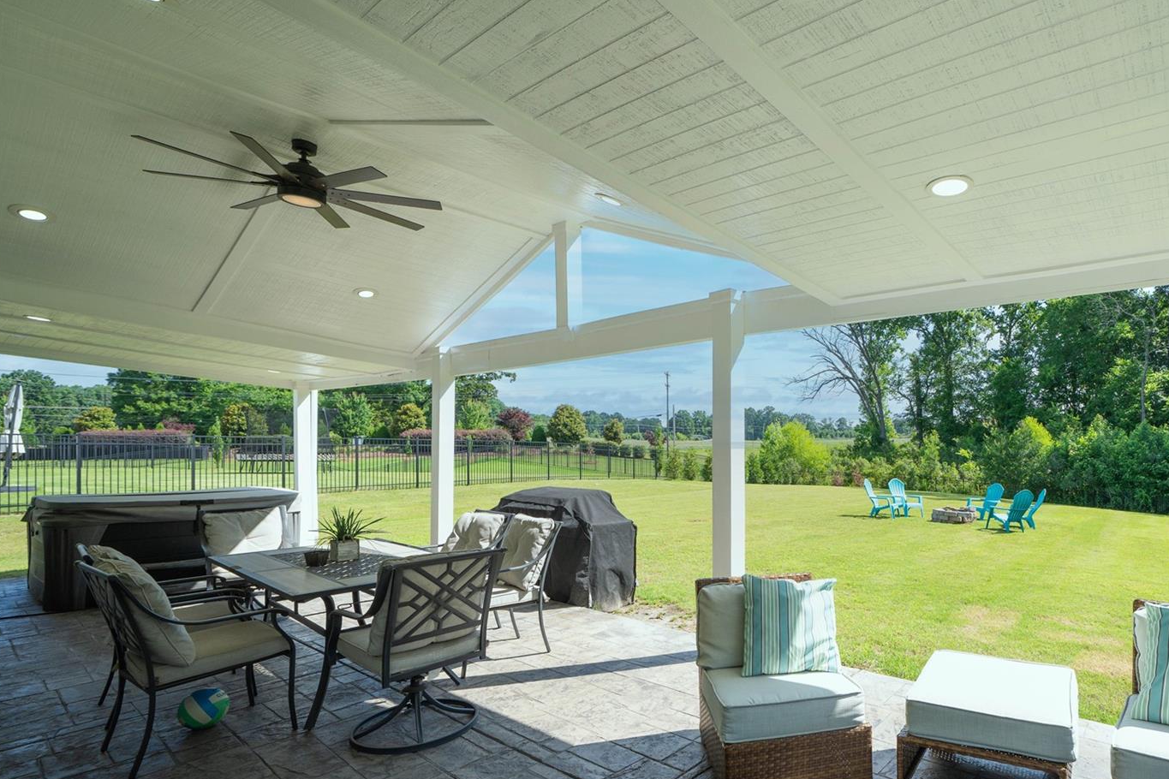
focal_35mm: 18
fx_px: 584
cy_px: 431
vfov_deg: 67.2
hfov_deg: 86.7
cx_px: 782
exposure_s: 1/320
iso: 100
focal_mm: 12
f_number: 5.6
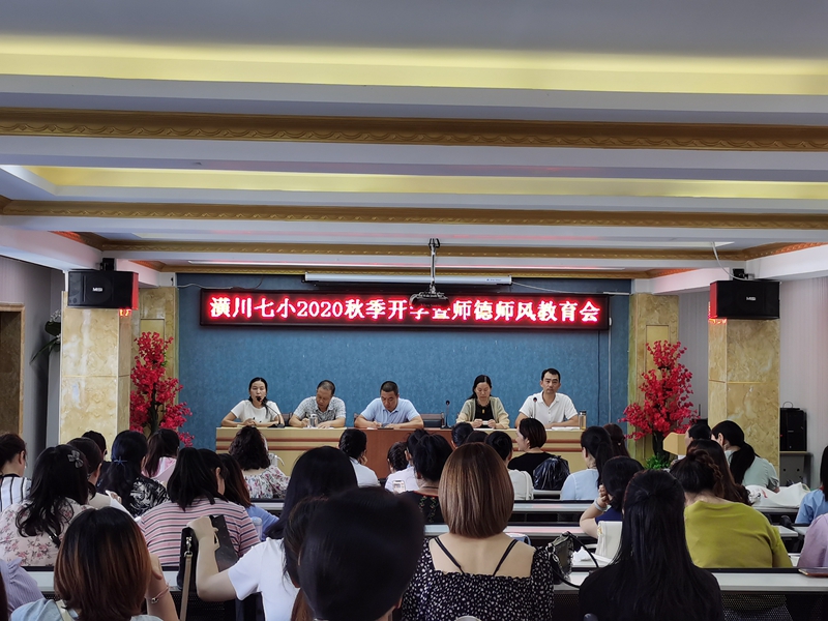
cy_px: 310
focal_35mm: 45
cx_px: 414
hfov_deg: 42.1
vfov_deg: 32.2
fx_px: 1076
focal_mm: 5.58
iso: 125
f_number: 1.8
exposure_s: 1/100
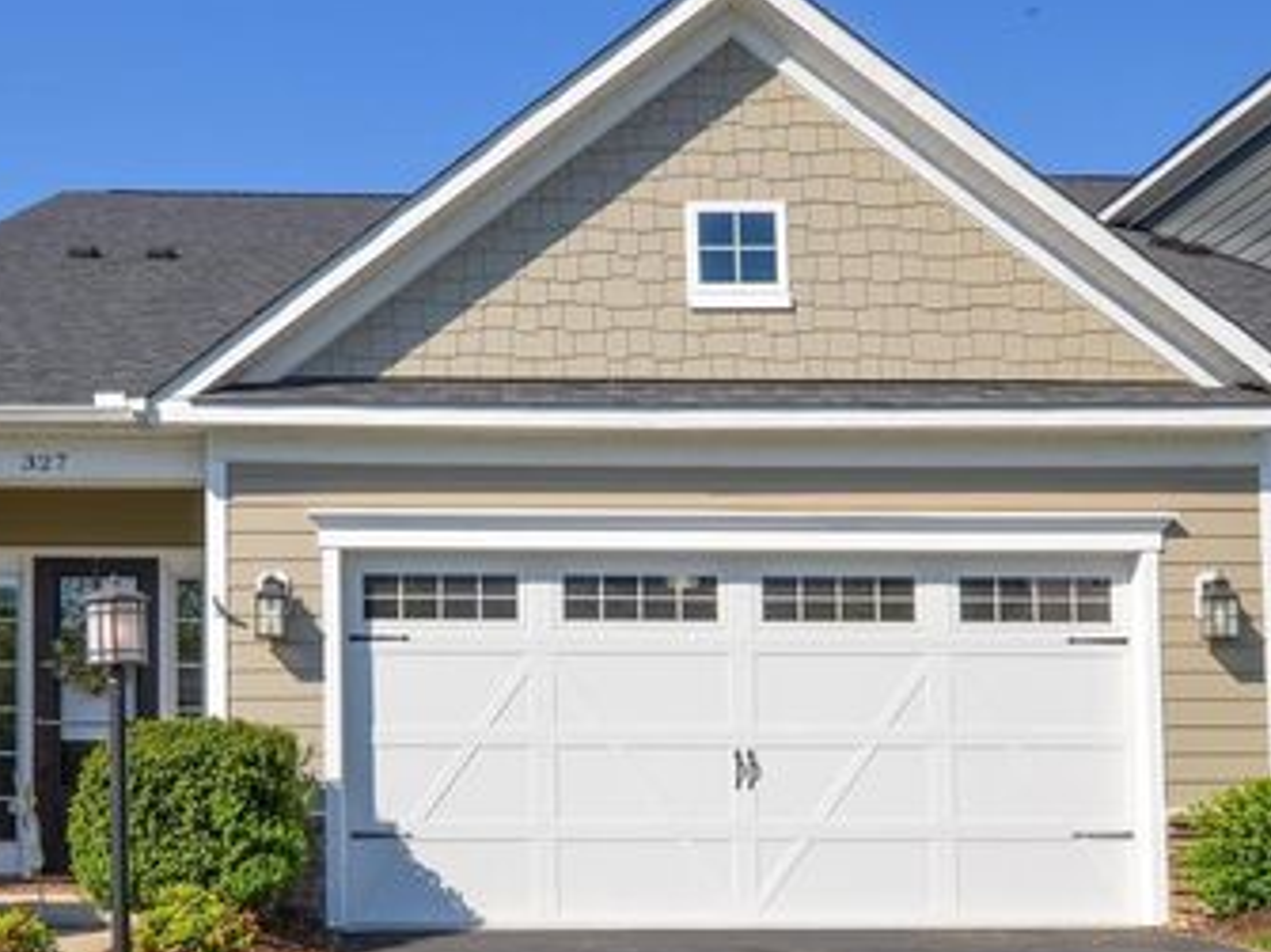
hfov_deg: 43.5
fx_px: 1578
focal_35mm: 43
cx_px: 463
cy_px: 484
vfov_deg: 33.6
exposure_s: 1/250
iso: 100
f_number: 8
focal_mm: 20
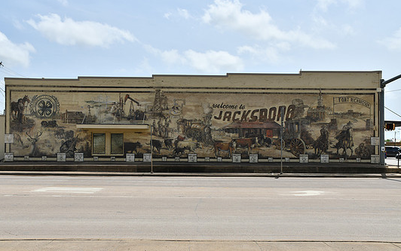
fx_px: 437
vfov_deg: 32.0
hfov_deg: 49.3
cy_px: 133
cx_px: 200
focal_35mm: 40
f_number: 10
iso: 100
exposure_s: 1/400
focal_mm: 24
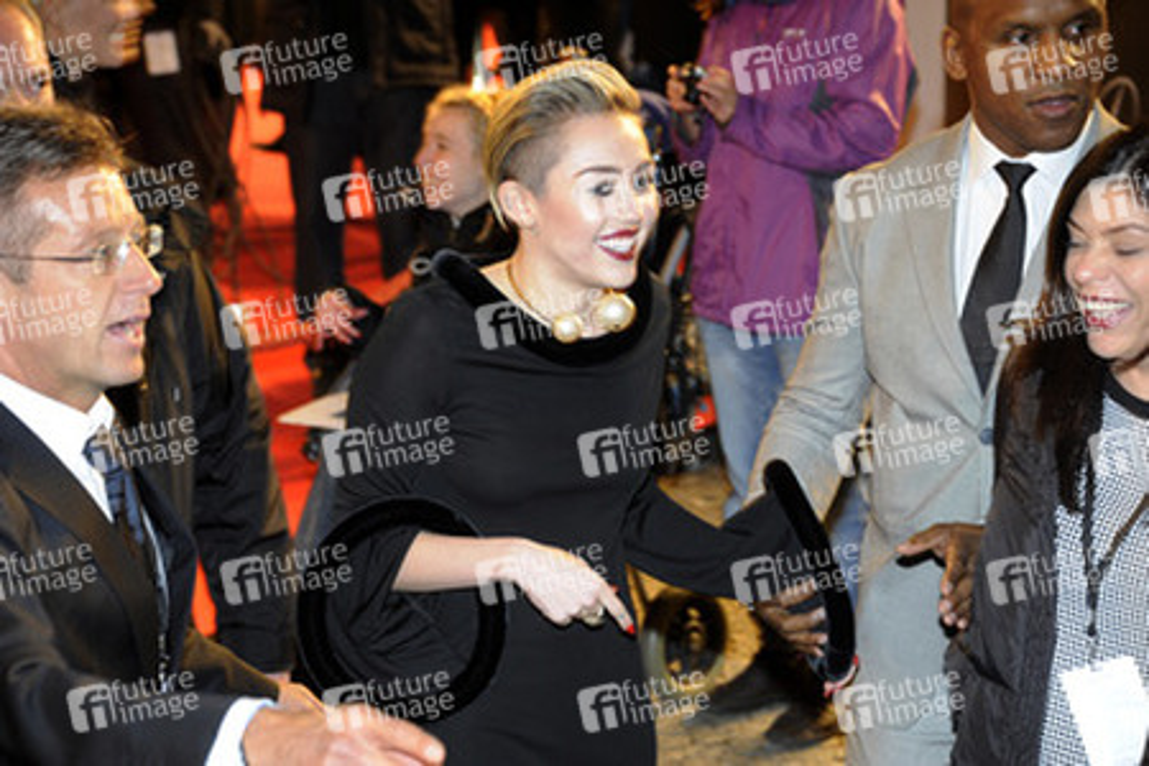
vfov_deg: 11.8
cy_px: 383
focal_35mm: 116
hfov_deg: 17.6
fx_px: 3702
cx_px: 574
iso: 1600
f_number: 6.3
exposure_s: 1/40
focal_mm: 116
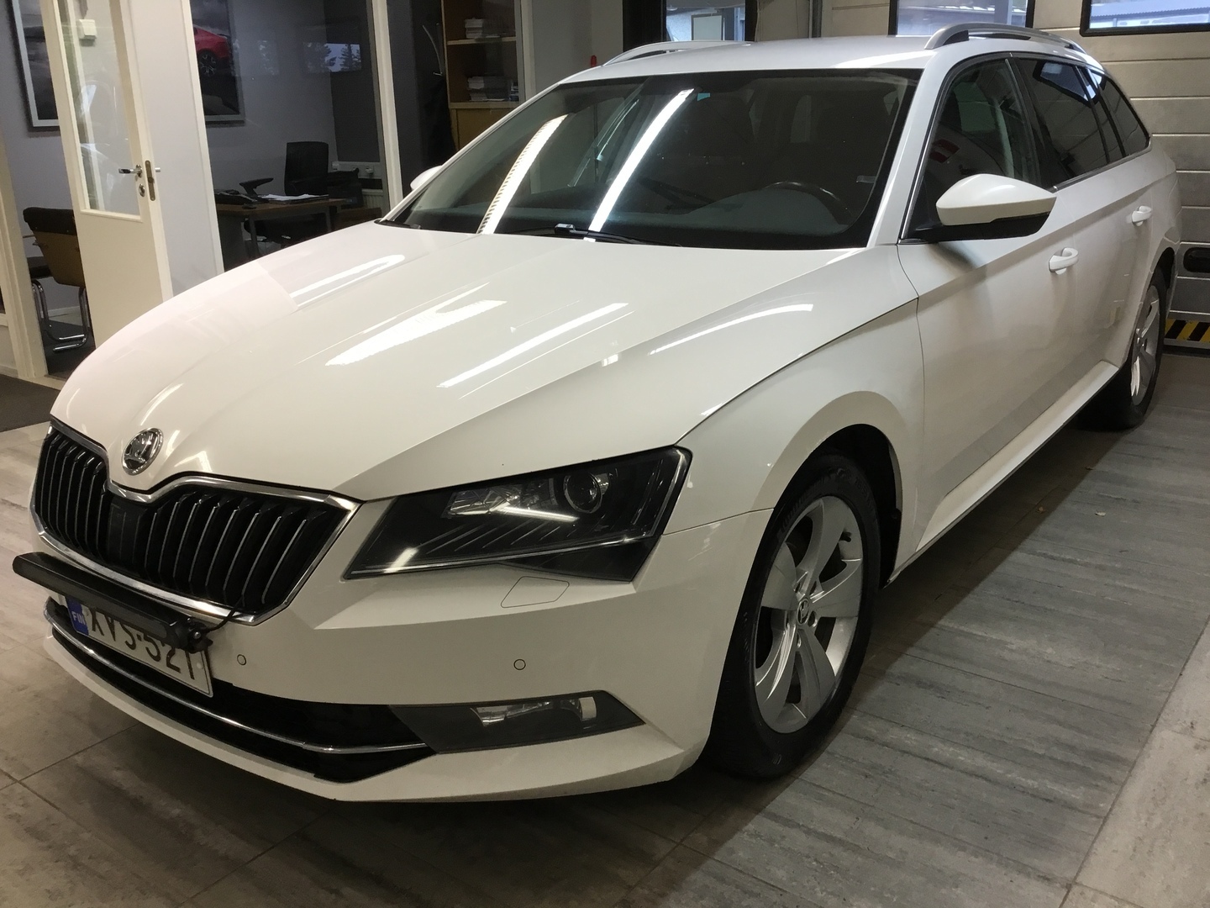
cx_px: 605
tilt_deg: -18.1
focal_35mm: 31
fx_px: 1084
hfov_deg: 58.4
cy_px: 454
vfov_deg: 45.4
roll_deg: +2.7
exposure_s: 1/33
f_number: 2.4
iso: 32
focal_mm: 3.3
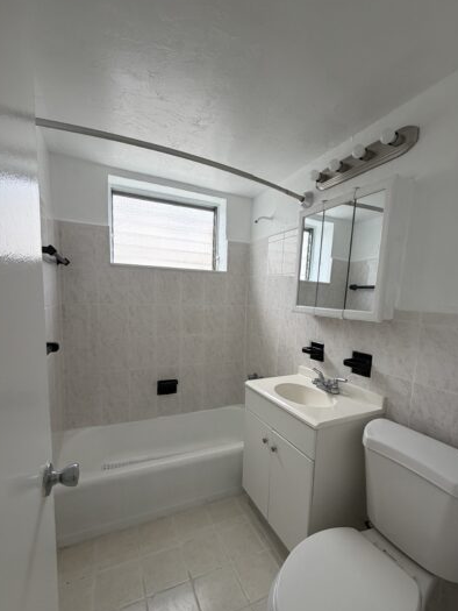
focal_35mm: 16
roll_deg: -1.4
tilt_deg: -7.1
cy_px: 333
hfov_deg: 78.1
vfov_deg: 94.2
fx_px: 282
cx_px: 232
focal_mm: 2.22
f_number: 2.2
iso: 125
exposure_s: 1/121
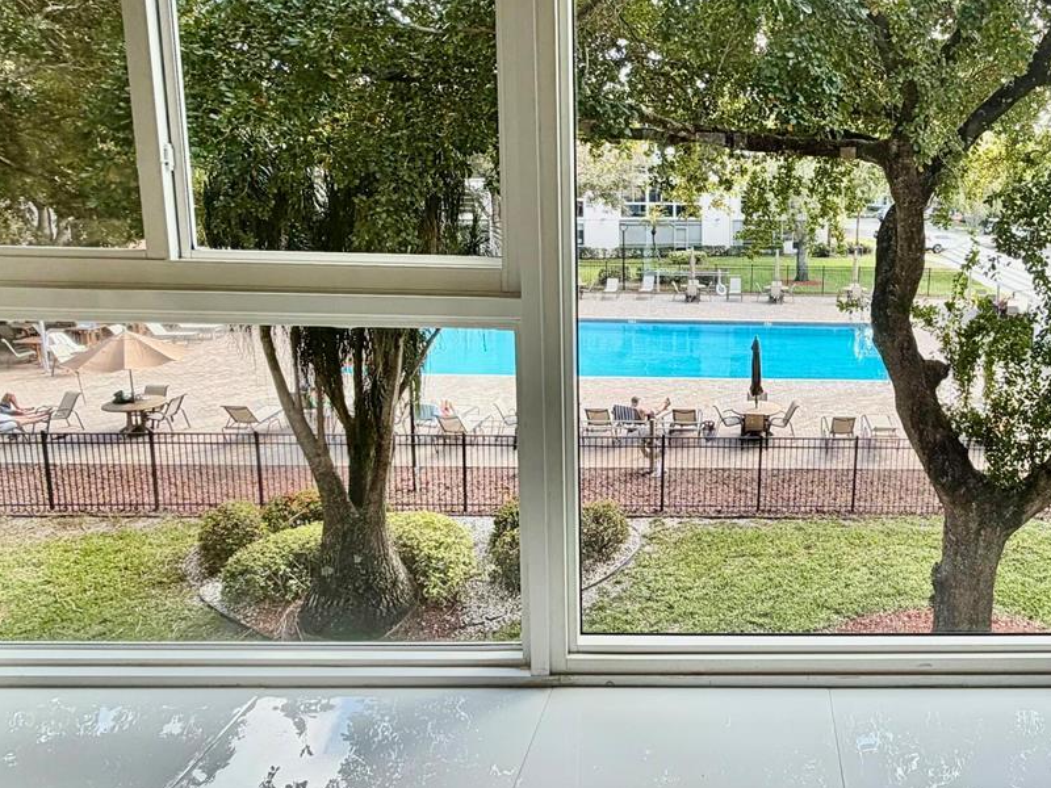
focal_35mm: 28
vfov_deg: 49.3
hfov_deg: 59.9
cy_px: 302
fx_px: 850
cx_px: 794
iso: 40
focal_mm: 2.22
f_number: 2.2
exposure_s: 1/139
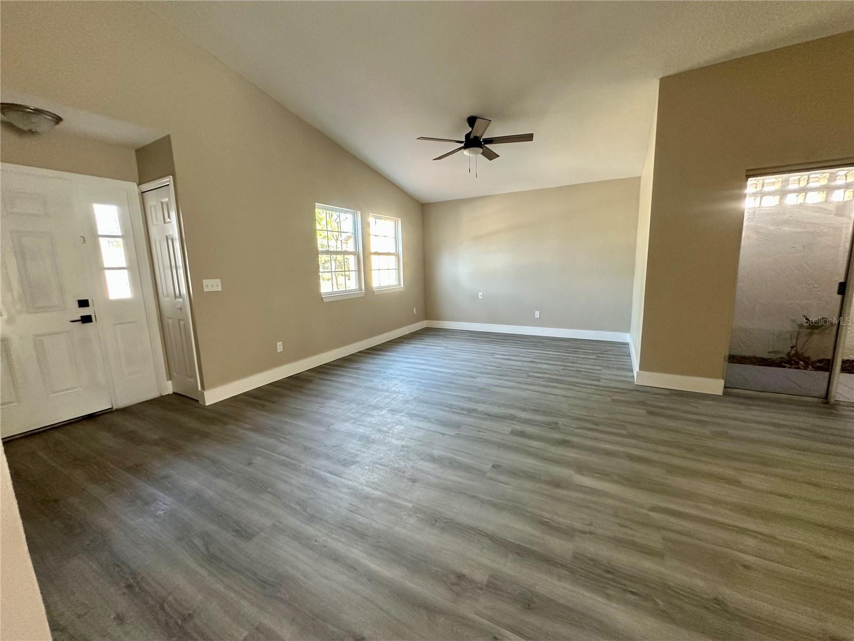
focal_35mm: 14
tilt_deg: -8.3
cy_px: 320
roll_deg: +1.8
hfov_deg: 102.1
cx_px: 427
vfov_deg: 85.7
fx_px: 345
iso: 400
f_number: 2.2
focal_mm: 2.22
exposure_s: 1/60
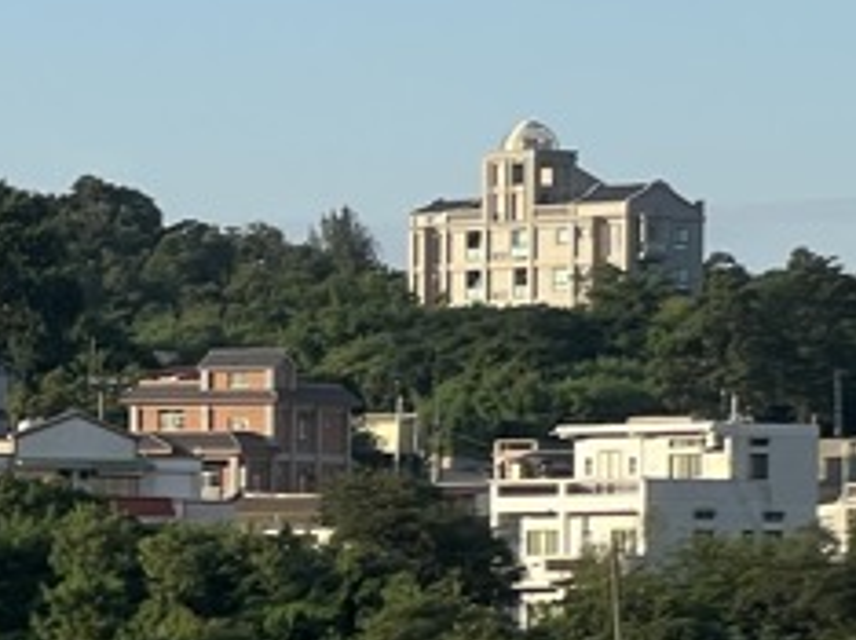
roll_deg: -0.9
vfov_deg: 4.4
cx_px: -893
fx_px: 8325
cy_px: 662
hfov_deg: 5.7
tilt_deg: -1.1
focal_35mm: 337
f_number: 2.8
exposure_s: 1/499
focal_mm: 9
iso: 32
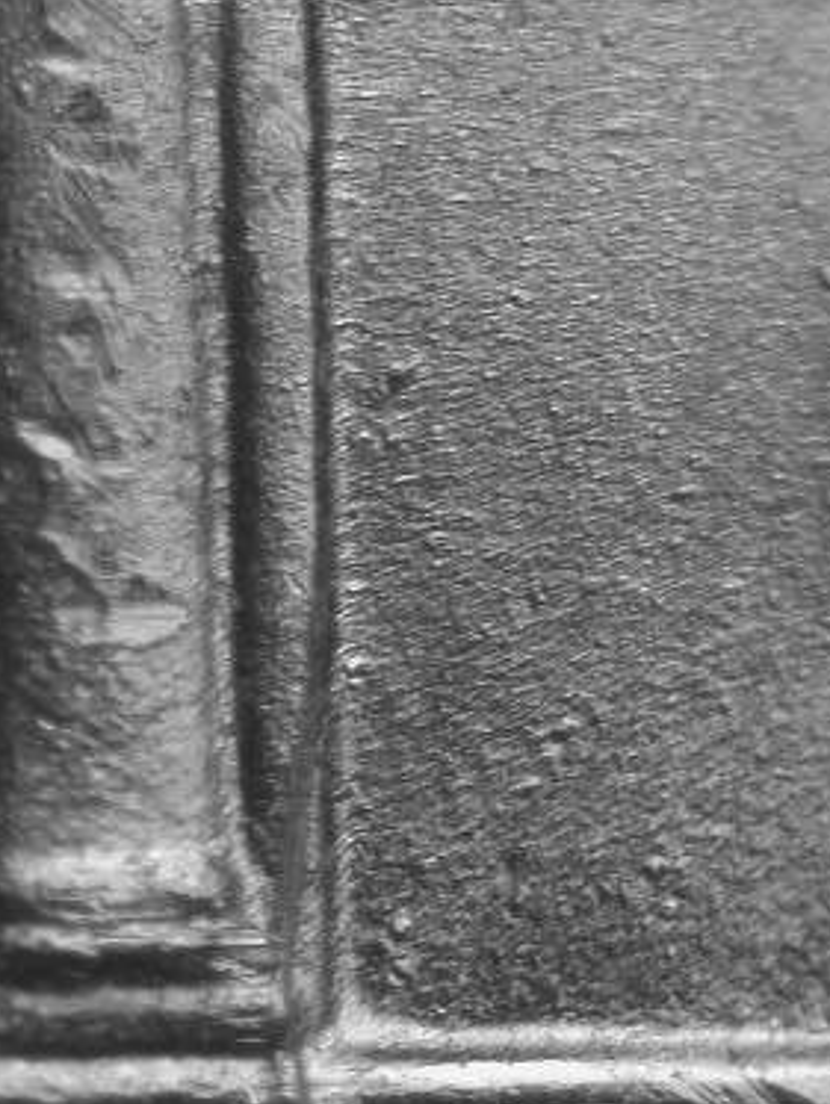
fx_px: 7377
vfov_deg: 8.6
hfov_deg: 6.4
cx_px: 614
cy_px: 272
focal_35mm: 231
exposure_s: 1/17.4
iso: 100
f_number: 4.7
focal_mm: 28
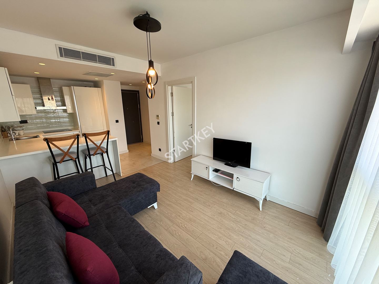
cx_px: 190
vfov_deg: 85.7
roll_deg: +0.0
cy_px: 142
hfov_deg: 102.1
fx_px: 153
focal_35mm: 14
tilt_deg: -14.0
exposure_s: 1/100
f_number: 2.2
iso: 80
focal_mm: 2.22
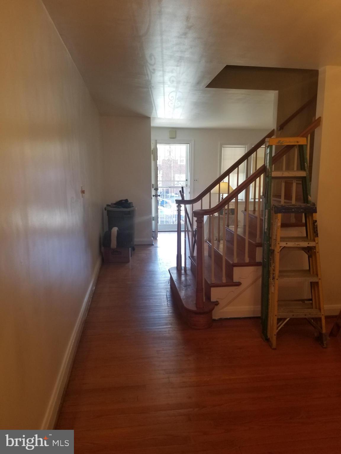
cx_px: 170
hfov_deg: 53.1
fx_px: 341
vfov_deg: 67.3
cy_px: 227
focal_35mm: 26
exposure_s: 1/60
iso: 64
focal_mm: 4.3
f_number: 1.7
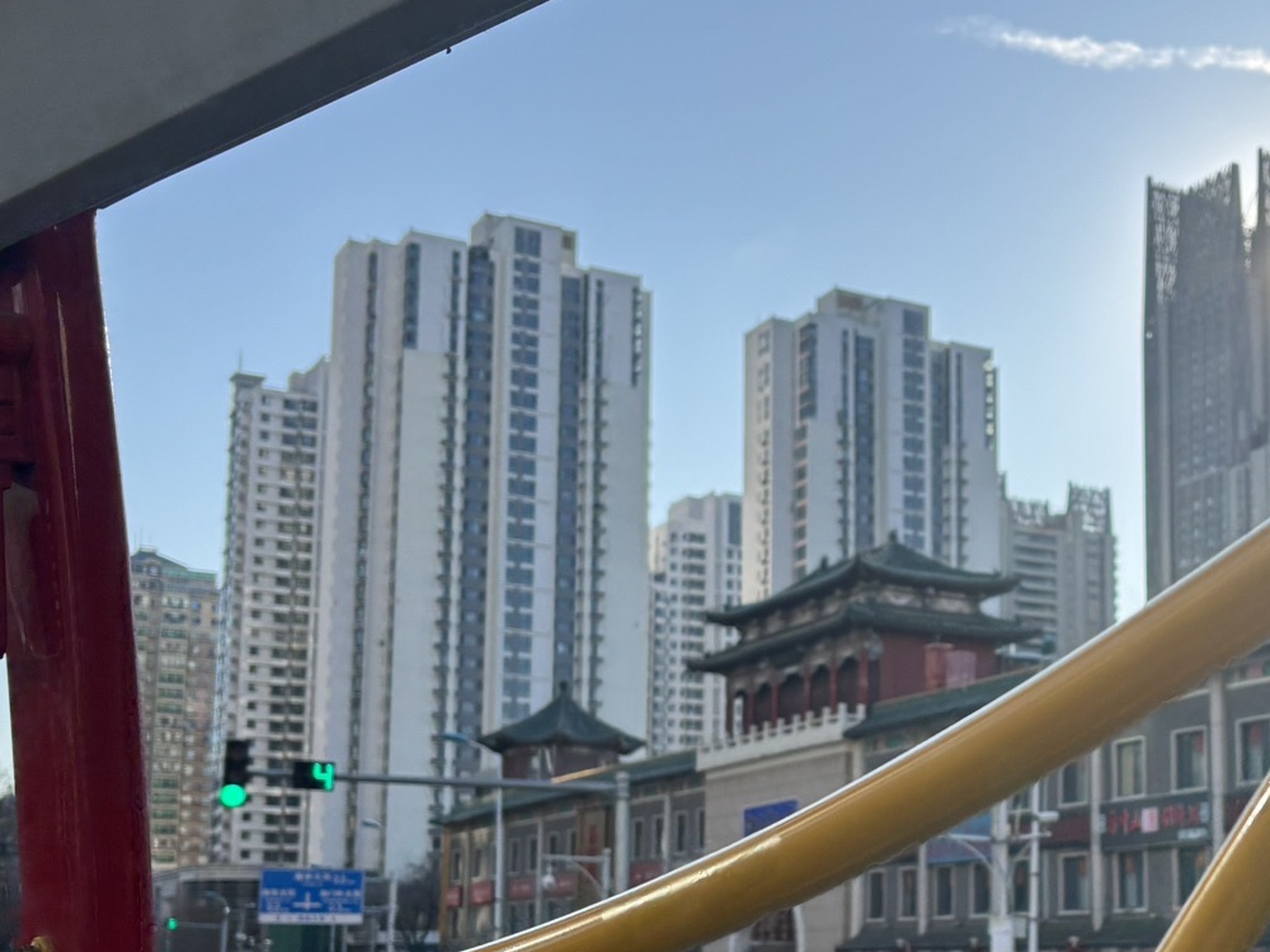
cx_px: 1025
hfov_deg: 35.6
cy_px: 703
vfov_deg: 27.7
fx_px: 1908
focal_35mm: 52
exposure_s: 1/2342
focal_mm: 5.96
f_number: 1.6
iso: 50
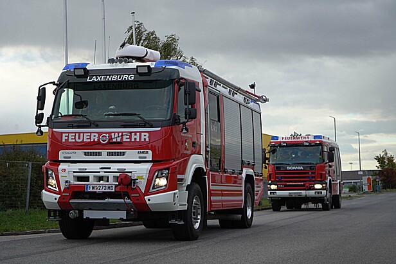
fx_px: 770
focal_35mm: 70
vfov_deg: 19.5
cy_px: 132
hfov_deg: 28.8
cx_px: 198
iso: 500
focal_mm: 70
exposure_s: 1/1000
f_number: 5.6
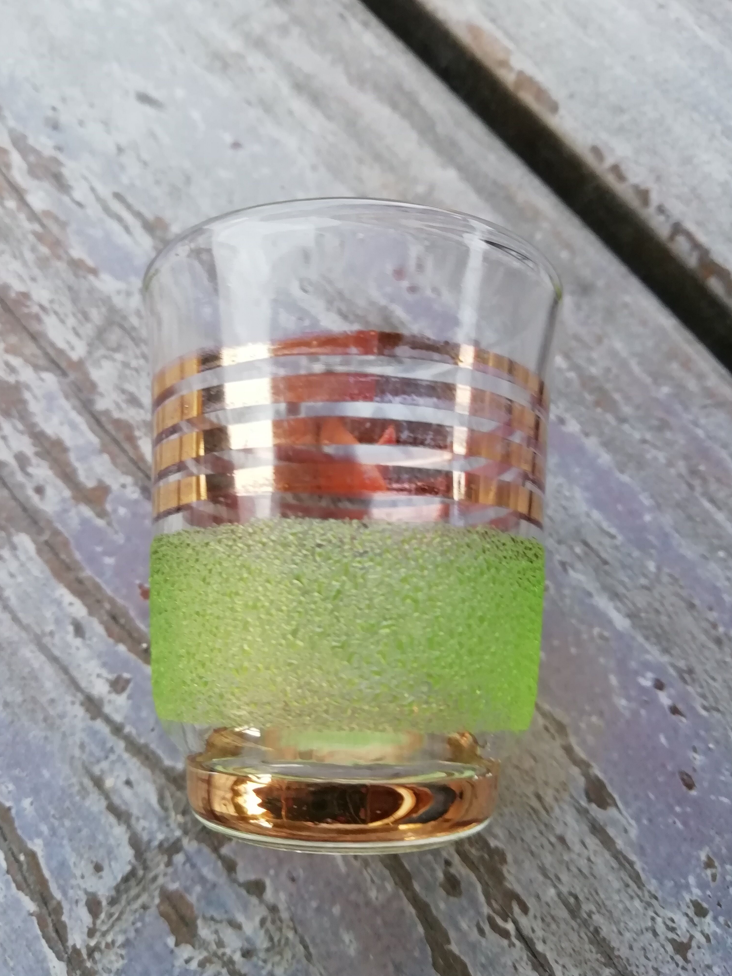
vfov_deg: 65.3
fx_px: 761
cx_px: 355
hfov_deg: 51.3
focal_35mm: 27
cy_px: 483
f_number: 2.2
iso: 125
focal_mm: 3.21
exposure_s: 1/33.3
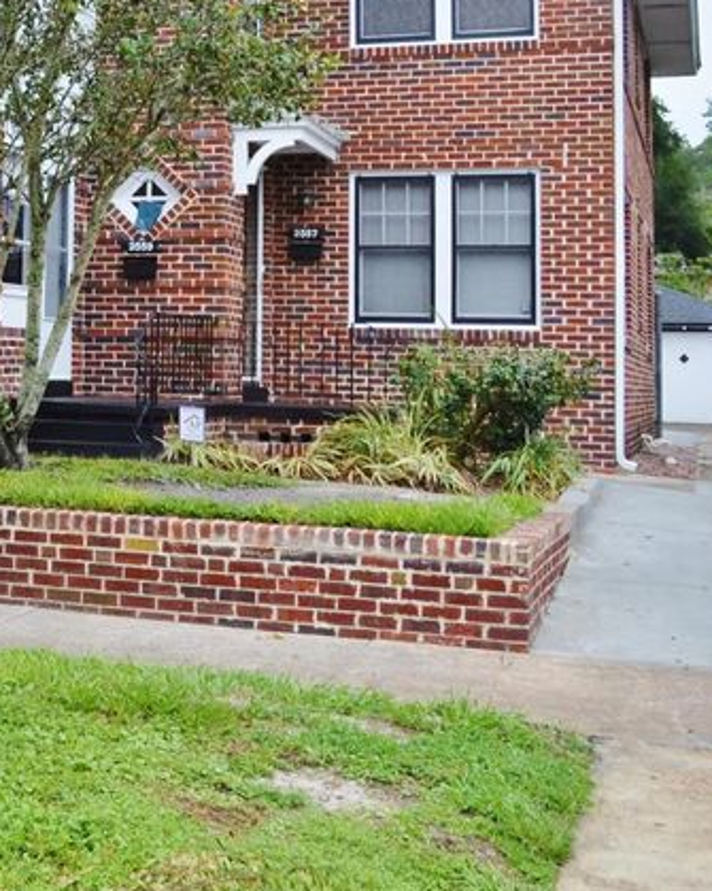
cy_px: 201
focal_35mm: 62
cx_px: -179
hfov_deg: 22.4
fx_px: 1634
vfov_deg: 29.9
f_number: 5.6
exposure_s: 1/125
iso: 100
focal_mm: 18
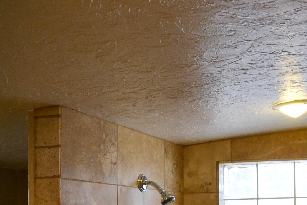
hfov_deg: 31.2
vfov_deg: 21.6
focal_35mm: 60
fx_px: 512
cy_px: 217
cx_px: 297
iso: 640
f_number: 3.5
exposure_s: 1/60
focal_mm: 18
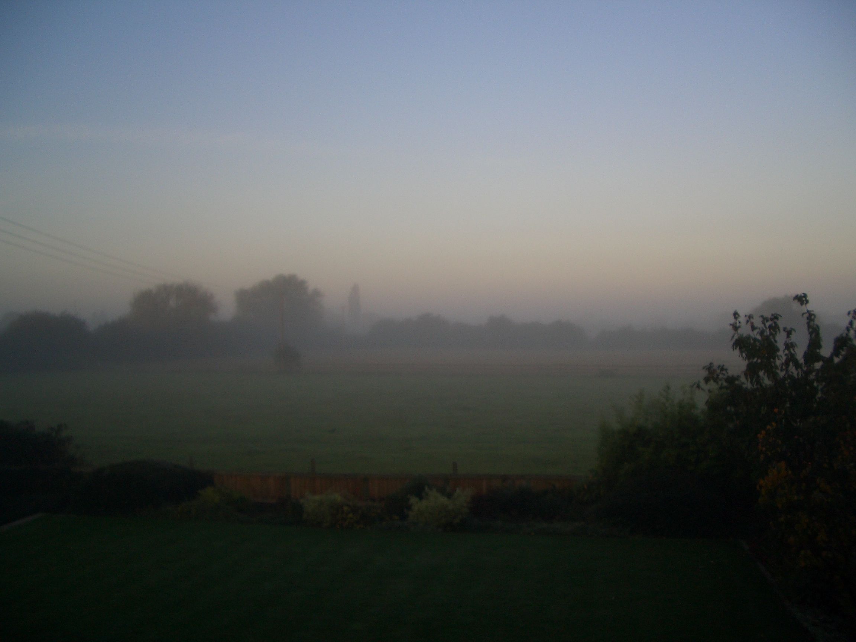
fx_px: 865
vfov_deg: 40.7
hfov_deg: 52.6
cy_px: 321
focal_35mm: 35
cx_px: 428
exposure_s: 1/320
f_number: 2.6
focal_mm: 5.8
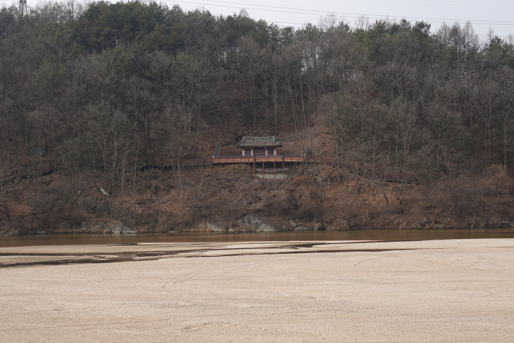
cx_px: 257
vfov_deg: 22.6
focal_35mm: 60
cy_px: 172
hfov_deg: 33.4
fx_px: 857
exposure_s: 1/100
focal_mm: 60
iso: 100
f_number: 10
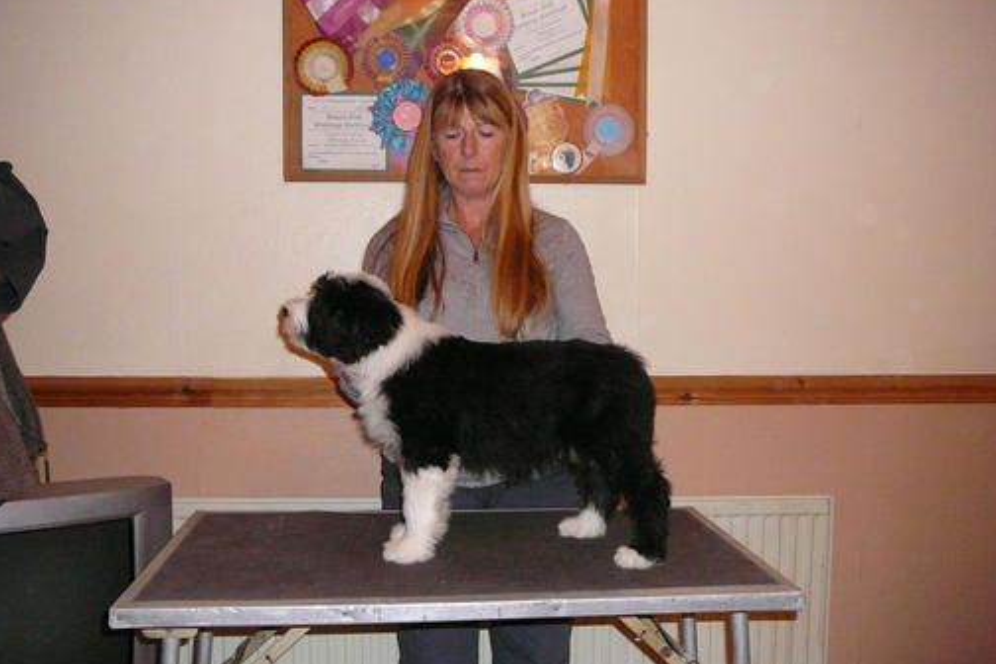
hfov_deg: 51.9
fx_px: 1024
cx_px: 498
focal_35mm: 37
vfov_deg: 35.9
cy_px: 362
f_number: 2.8
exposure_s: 1/30
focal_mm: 5.2
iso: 400
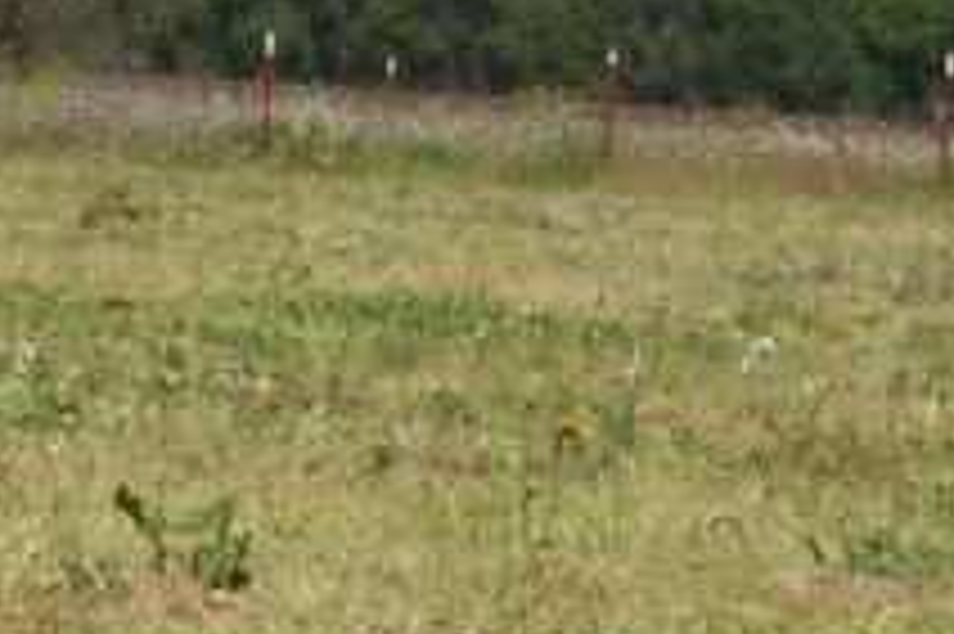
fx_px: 10697
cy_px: -265
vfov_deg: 3.4
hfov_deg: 5.1
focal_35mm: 404
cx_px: -270
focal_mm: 24
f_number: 8
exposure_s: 1/500
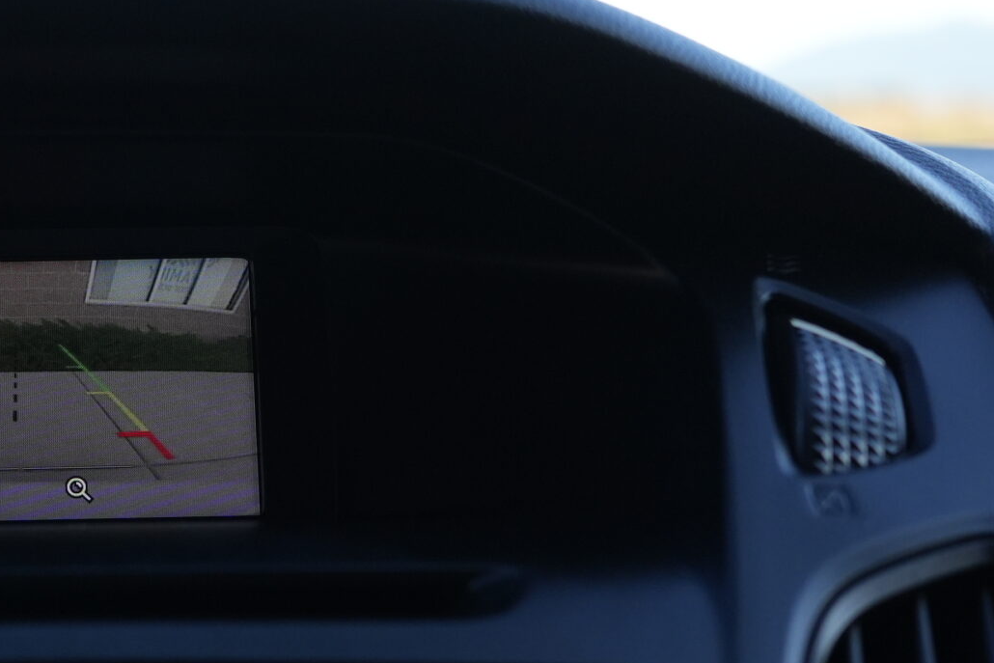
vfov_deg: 15.7
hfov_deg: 22.5
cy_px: 467
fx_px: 2402
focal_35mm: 87
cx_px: 7
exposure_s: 1/250
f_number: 4
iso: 800
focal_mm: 35
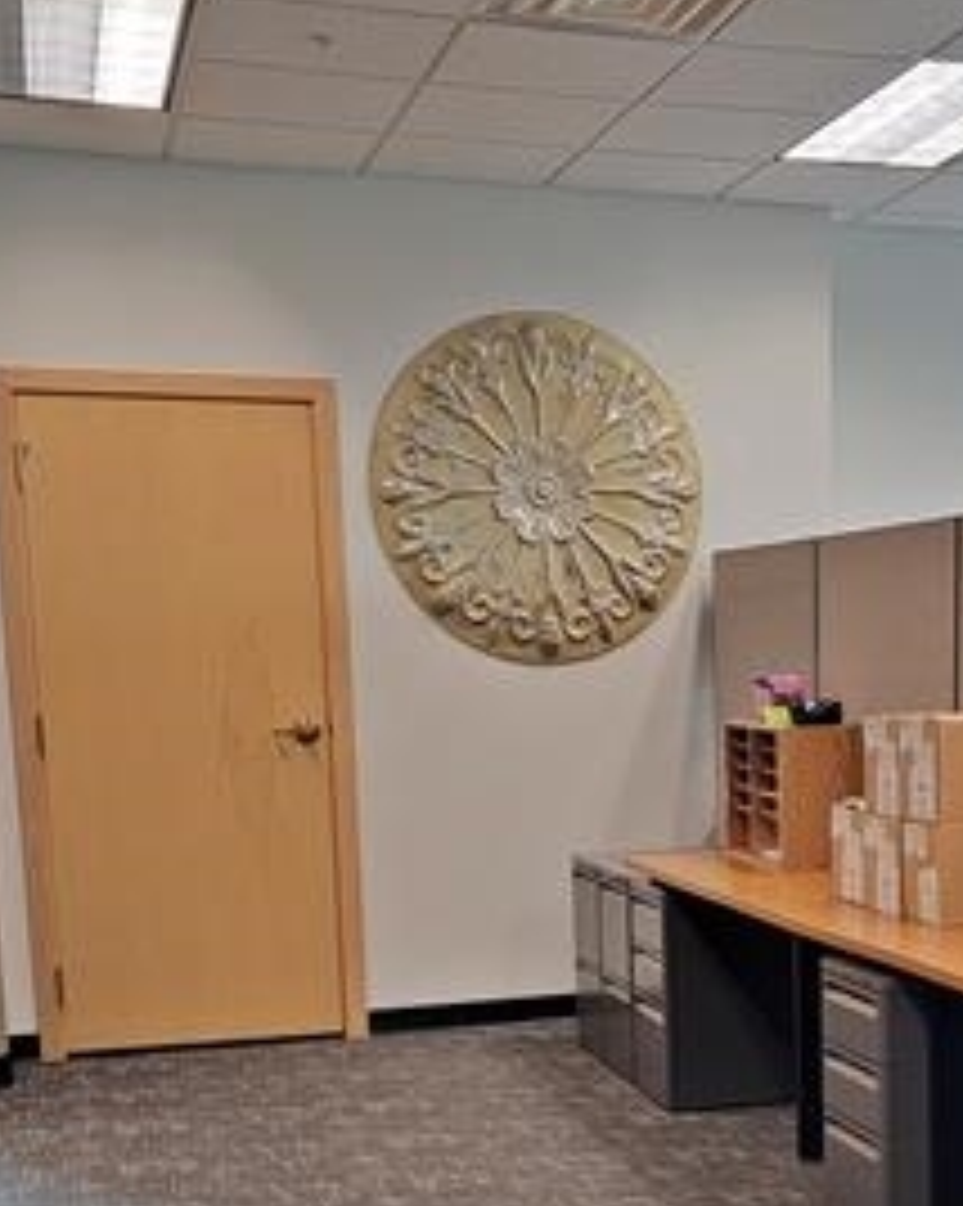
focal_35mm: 56
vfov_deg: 32.6
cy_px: 976
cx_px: 810
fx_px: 1997
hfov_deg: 26.5
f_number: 1.8
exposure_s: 1/60
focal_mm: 6.7
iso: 250
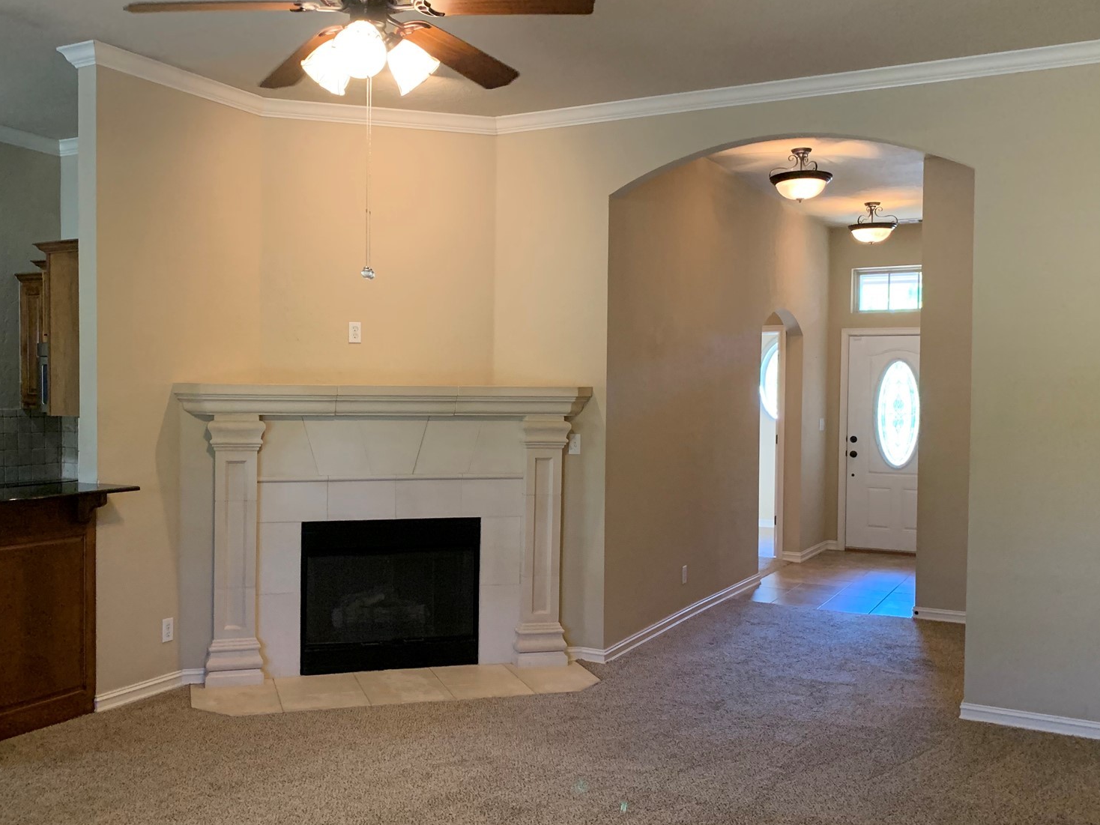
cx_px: 475
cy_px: 439
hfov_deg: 53.8
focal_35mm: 34
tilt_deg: -2.1
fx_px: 1080
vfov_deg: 41.8
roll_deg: -0.7
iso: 400
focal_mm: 4.25
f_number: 1.8
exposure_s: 1/60
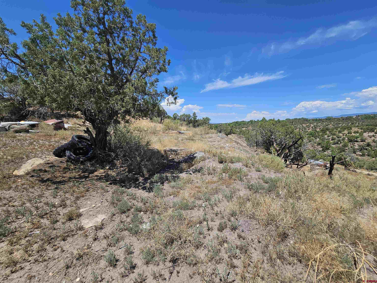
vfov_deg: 89.9
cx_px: 188
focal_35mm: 13
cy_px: 142
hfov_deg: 106.2
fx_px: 142
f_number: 2.2
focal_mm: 2.2
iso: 50
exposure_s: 1/2782
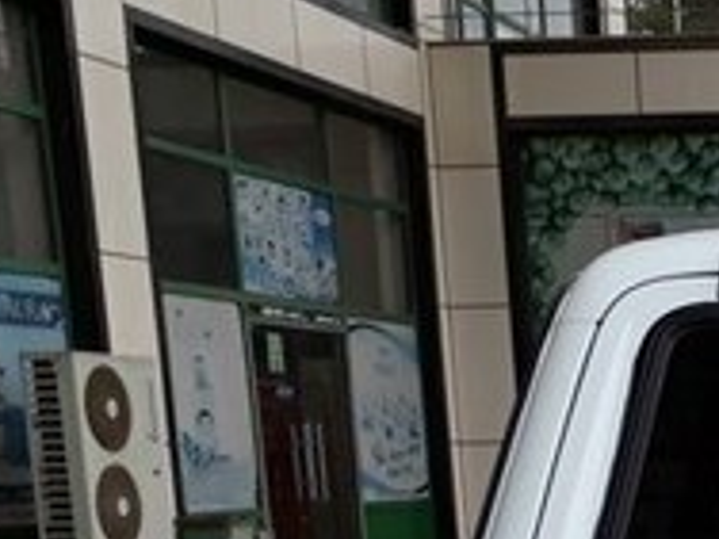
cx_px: 1078
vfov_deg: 14.5
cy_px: 820
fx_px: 1973
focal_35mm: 95
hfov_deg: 18.3
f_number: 1.9
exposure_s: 1/485
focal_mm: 3.6
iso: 40
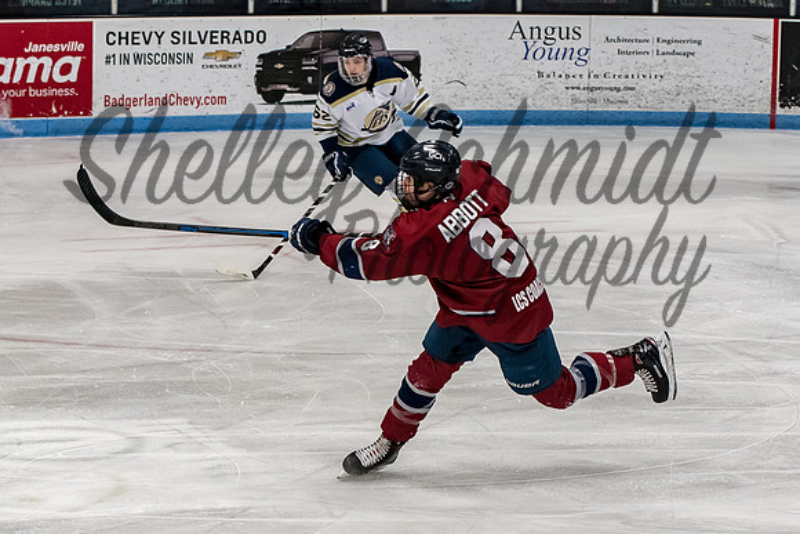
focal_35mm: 137
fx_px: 3051
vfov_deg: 10.0
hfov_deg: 14.9
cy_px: 340
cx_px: 426
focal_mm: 70
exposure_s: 1/800
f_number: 4
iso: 2800
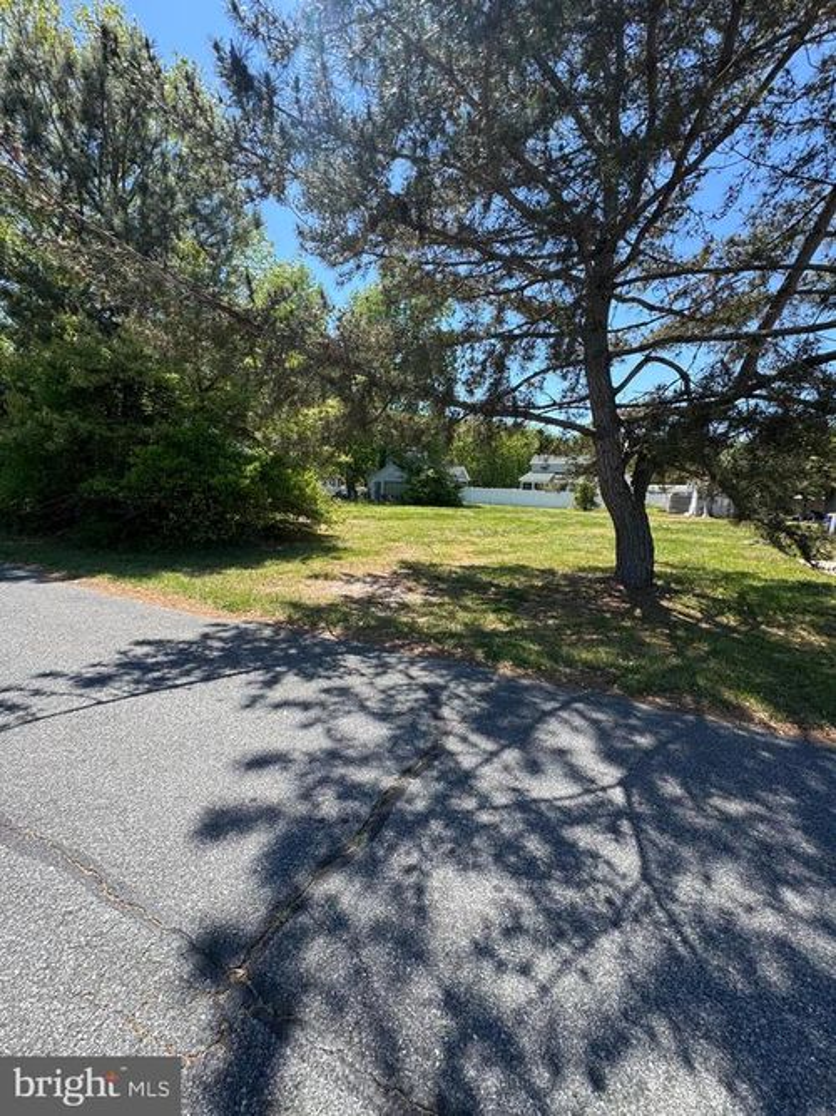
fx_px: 451
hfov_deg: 85.7
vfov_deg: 102.1
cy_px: 558
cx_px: 418
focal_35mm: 14
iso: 40
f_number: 2.2
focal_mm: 2.22
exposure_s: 1/720
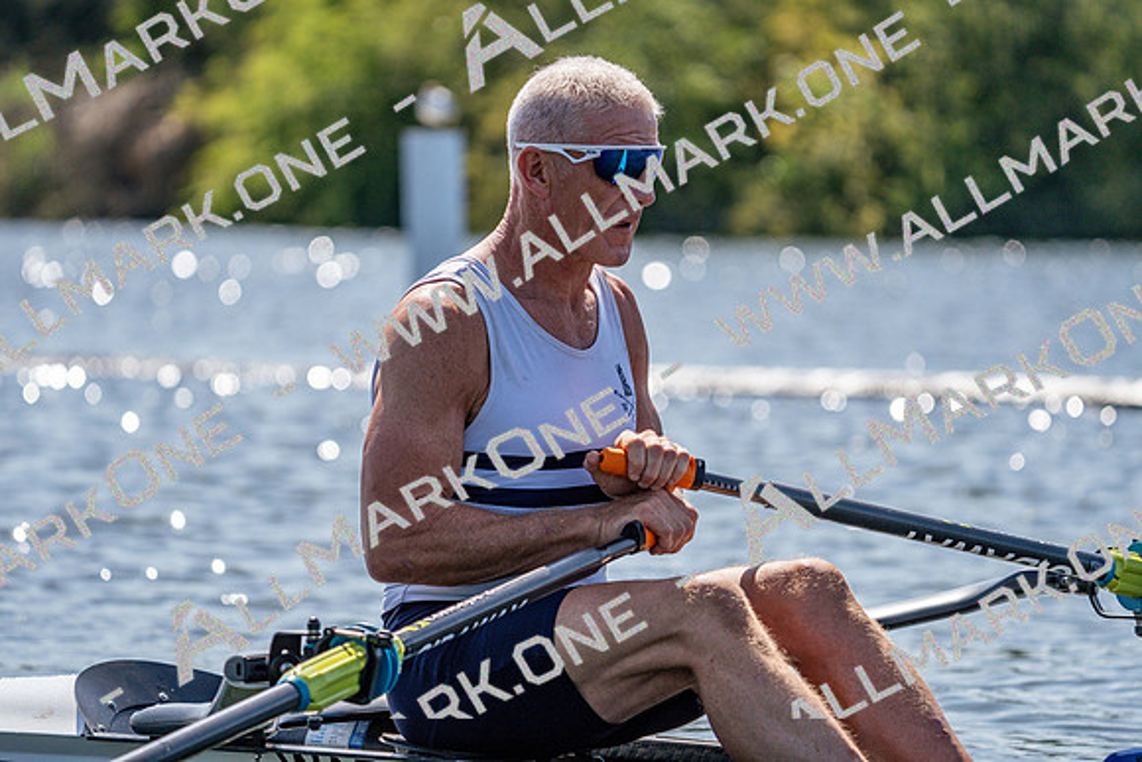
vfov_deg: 5.3
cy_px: 381
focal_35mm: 261
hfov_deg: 7.9
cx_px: 571
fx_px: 8281
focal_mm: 261
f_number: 5.6
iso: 250
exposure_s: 1/2000
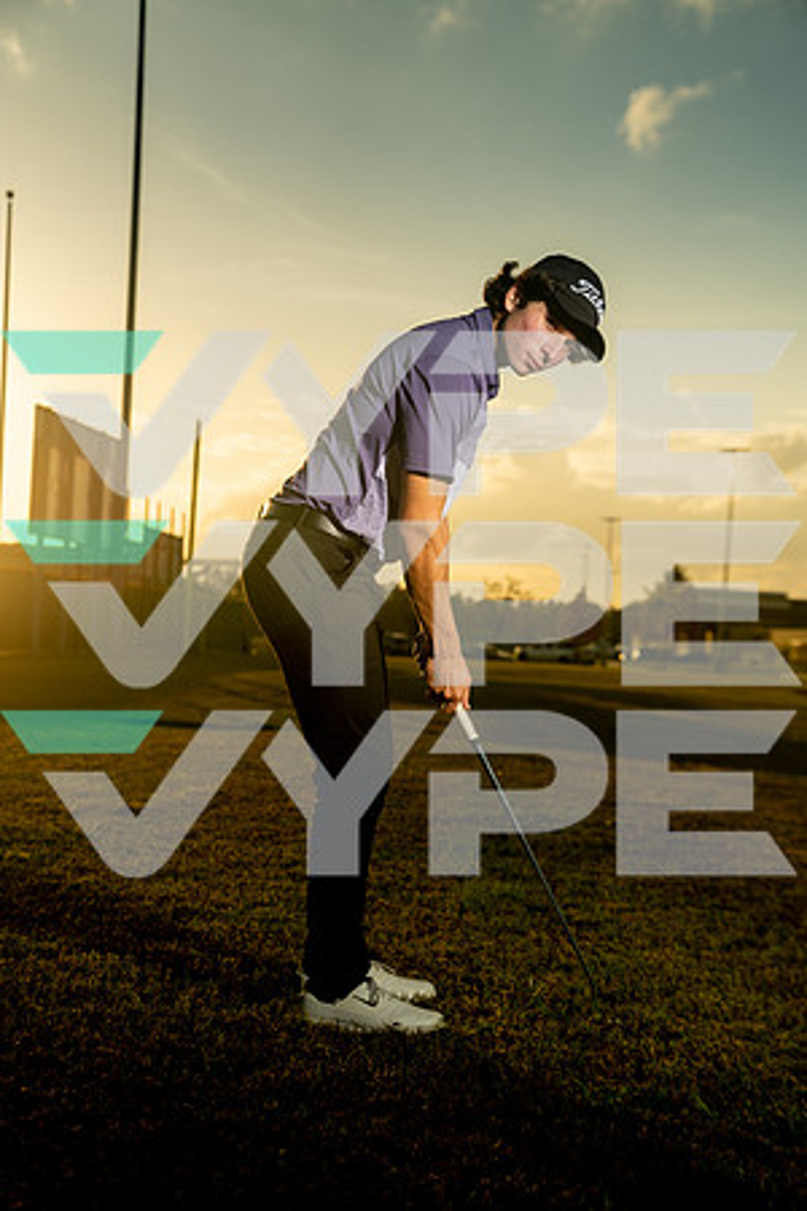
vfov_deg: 33.9
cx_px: 404
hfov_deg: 23.0
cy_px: 606
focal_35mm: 59
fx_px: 1984
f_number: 4.5
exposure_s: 1/250
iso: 400
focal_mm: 59
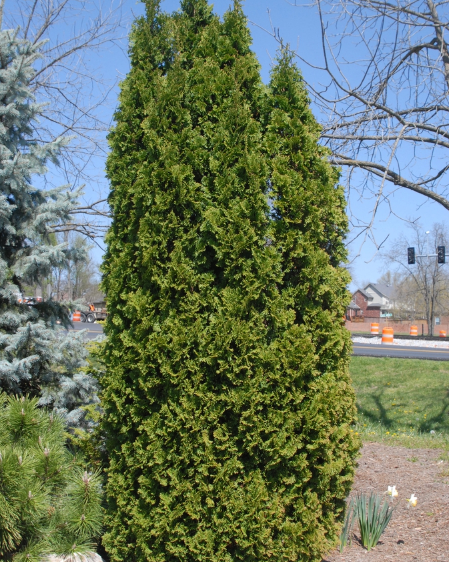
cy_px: 286
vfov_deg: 38.8
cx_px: 224
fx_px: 798
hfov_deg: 31.4
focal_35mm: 48
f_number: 9
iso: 400
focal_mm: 28
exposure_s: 1/320
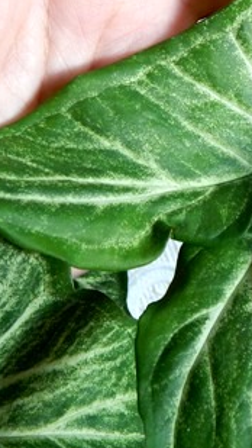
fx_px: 1258
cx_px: 261
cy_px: 154
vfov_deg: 20.1
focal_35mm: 106
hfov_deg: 11.3
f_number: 3.6
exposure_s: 1/30
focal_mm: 7.7
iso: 140
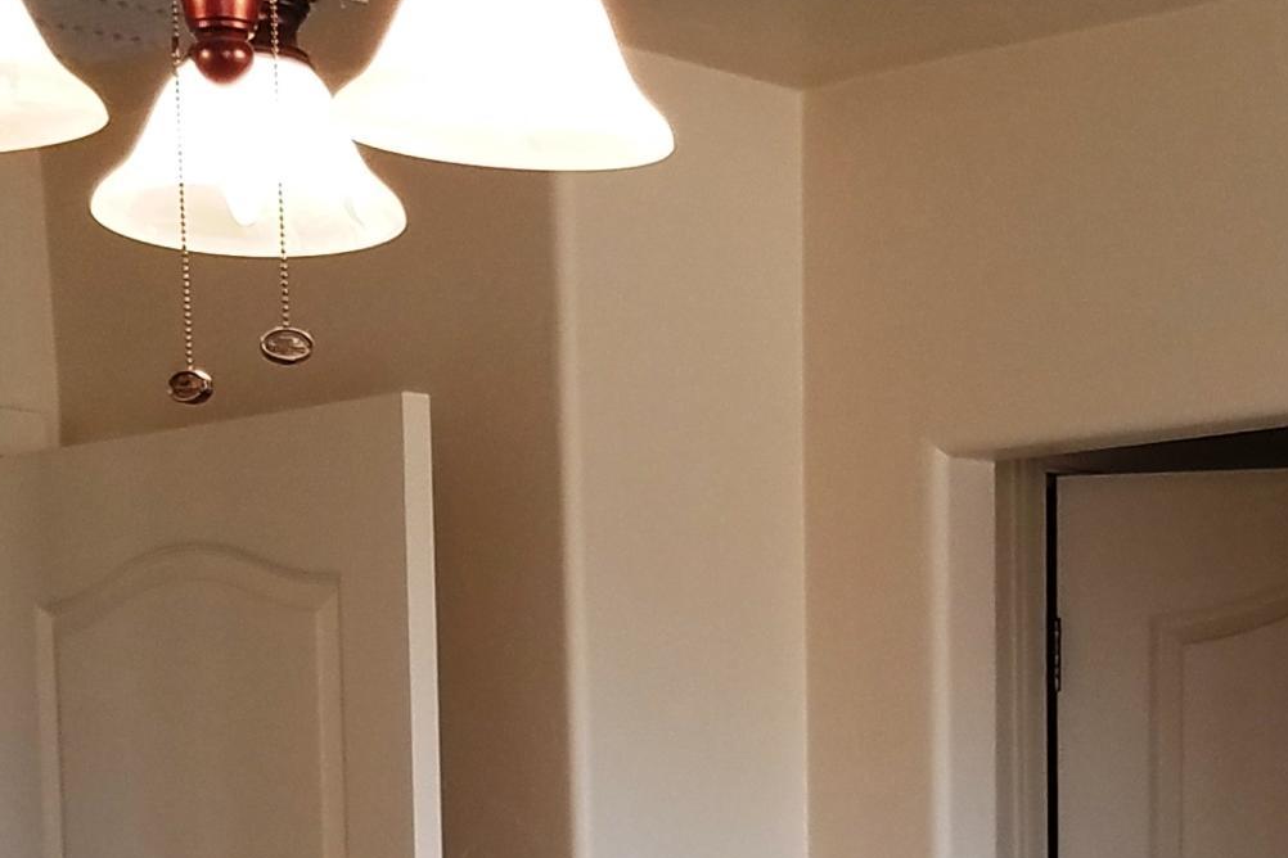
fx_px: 2898
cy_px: 1148
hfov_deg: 25.0
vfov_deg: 15.9
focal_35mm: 81
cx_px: 715
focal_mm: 4.2
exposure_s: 1/60
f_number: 1.7
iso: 64
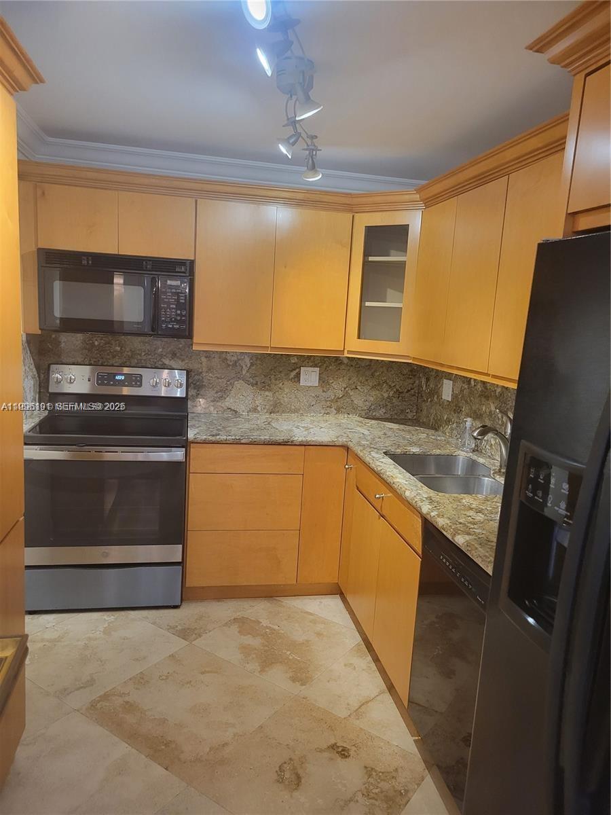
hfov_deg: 53.1
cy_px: 408
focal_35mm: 26
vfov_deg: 67.3
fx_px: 612
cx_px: 306
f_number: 1.8
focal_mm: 5.4
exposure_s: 1/40
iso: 320
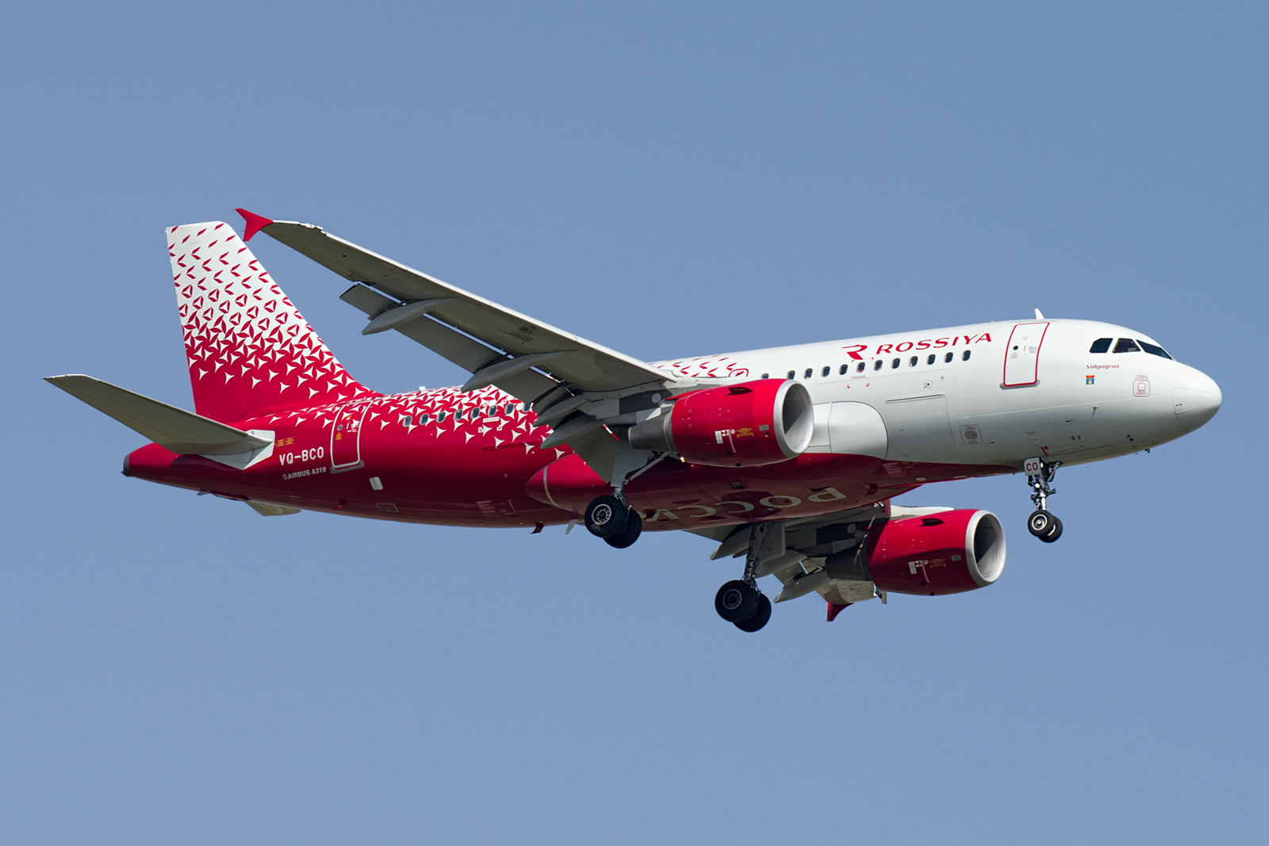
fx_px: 12161
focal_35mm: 345
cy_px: 423
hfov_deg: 6.0
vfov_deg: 4.0
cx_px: 634
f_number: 7.1
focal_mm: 230
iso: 200
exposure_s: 1/1000
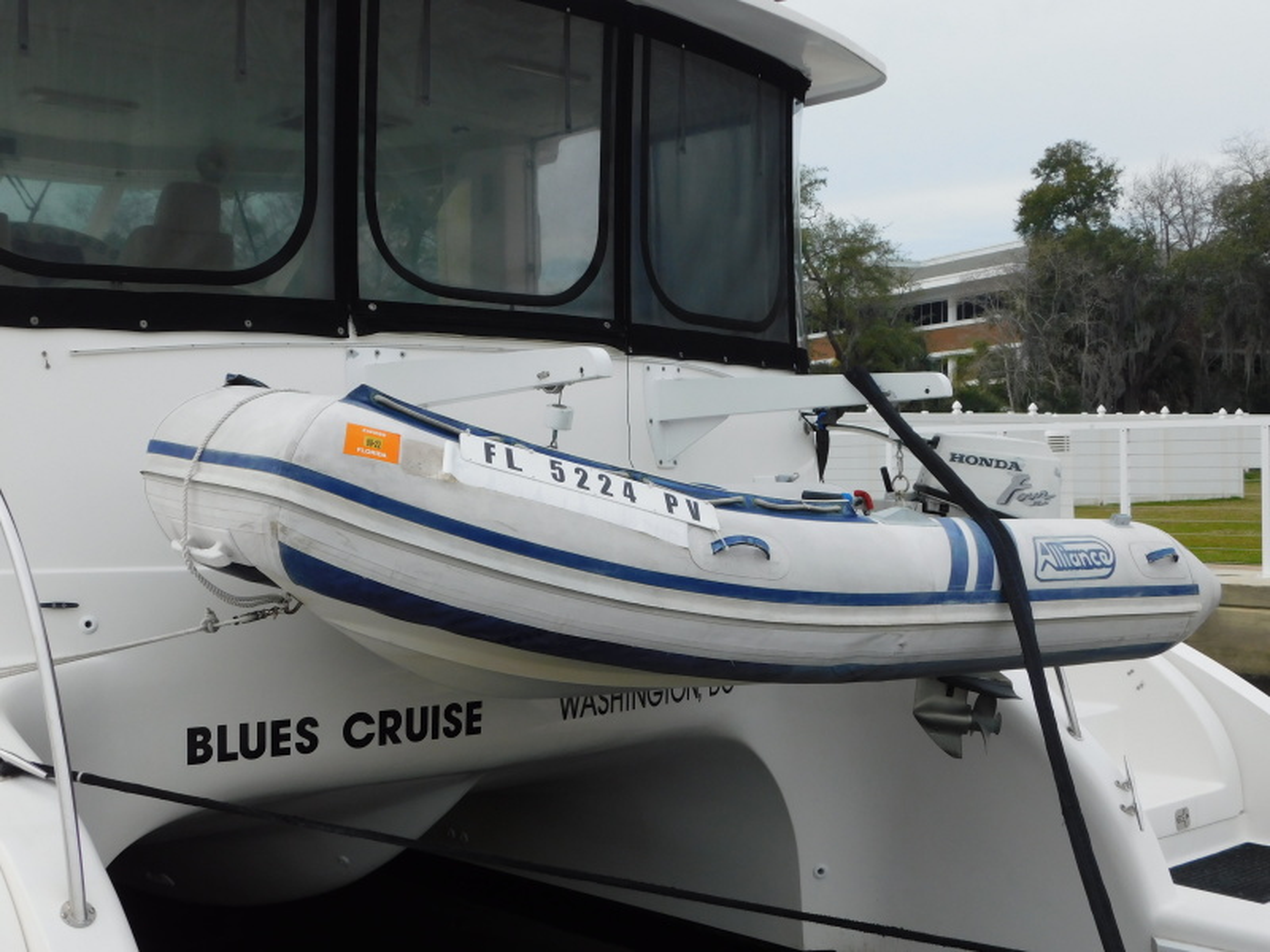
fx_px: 1651
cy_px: 476
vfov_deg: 32.2
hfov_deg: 42.1
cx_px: 635
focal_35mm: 45
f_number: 3.7
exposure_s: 1/800
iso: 125
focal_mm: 8
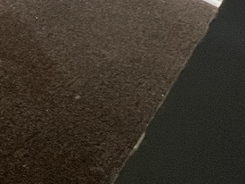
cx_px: -299
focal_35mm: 68
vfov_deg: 17.5
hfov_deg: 16.6
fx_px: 481
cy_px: -146
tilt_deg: -26.4
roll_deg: -2.0
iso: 200
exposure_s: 1/120
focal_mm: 1.57
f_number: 1.8
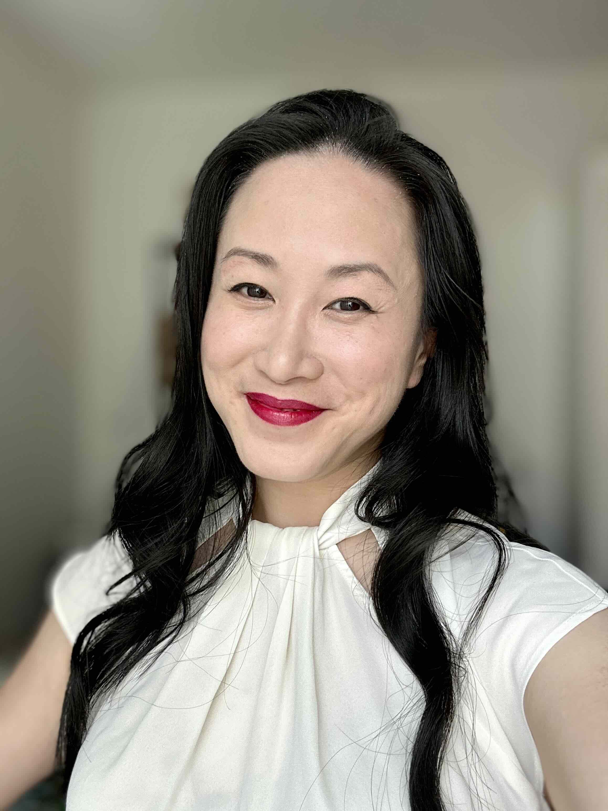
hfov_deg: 46.8
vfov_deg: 60.0
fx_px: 703
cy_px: 406
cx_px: 304
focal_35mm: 30
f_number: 1.9
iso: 64
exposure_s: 1/121
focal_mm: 2.69
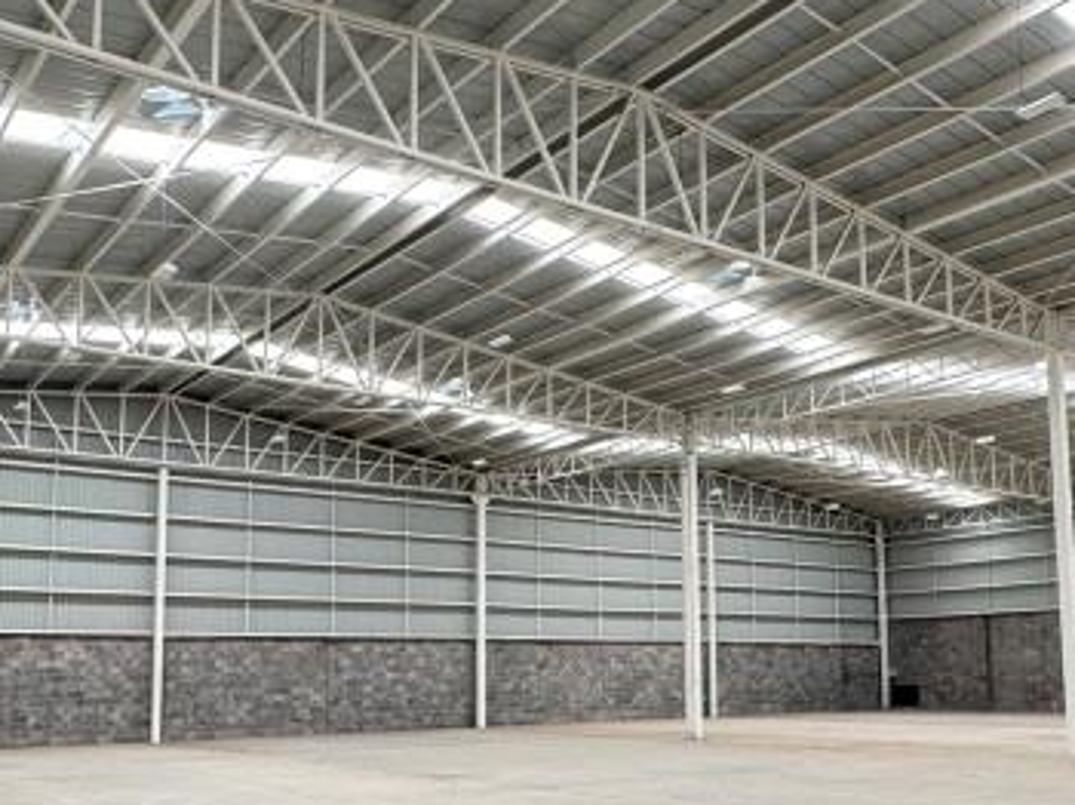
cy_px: 528
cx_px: 633
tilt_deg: +4.7
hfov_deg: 45.6
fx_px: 1272
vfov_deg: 34.8
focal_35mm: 41
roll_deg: -0.1
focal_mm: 2.22
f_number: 2.2
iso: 125
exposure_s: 1/99
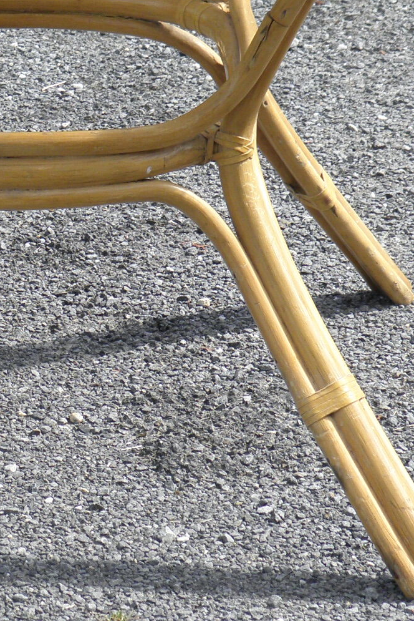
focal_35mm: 214
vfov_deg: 9.6
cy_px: 196
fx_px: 3689
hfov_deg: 6.4
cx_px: 23
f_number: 4.4
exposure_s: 1/160
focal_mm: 14.3
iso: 100
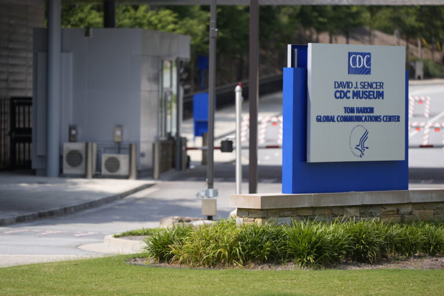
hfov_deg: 10.3
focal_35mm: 200
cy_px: 148
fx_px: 2466
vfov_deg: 6.9
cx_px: 222
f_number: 2.8
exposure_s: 1/4000
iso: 250
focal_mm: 200
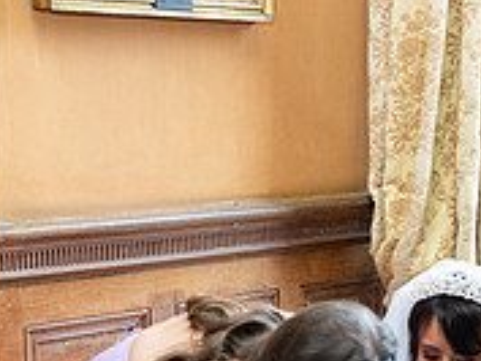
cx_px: 367
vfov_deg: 13.2
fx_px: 1530
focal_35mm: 110
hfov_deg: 17.8
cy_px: 390
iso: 1000
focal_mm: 35
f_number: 3.5
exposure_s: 1/160
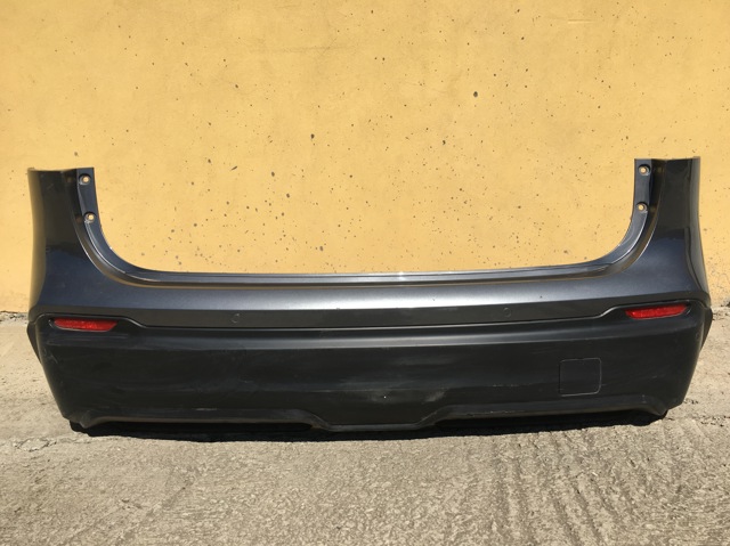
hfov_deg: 61.7
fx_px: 611
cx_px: 365
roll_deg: +0.2
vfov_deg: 48.2
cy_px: 273
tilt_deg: -12.5
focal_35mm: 29
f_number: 2.2
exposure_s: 1/2404
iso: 25
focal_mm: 4.15
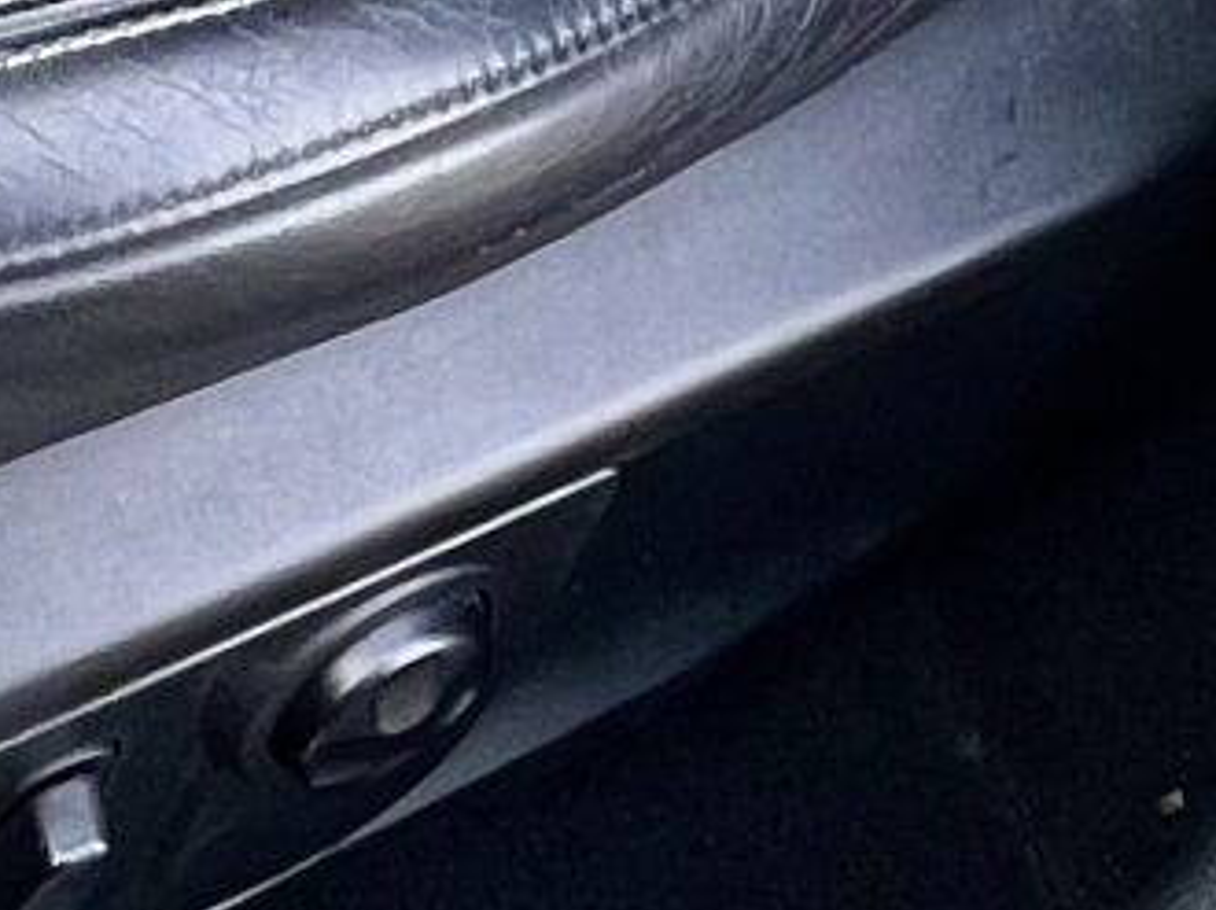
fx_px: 3545
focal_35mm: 101
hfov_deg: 19.2
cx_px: 158
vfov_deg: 8.5
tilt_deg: -27.2
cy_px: -2568
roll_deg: -0.8
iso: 50
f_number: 1.8
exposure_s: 1/99
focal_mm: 1.57
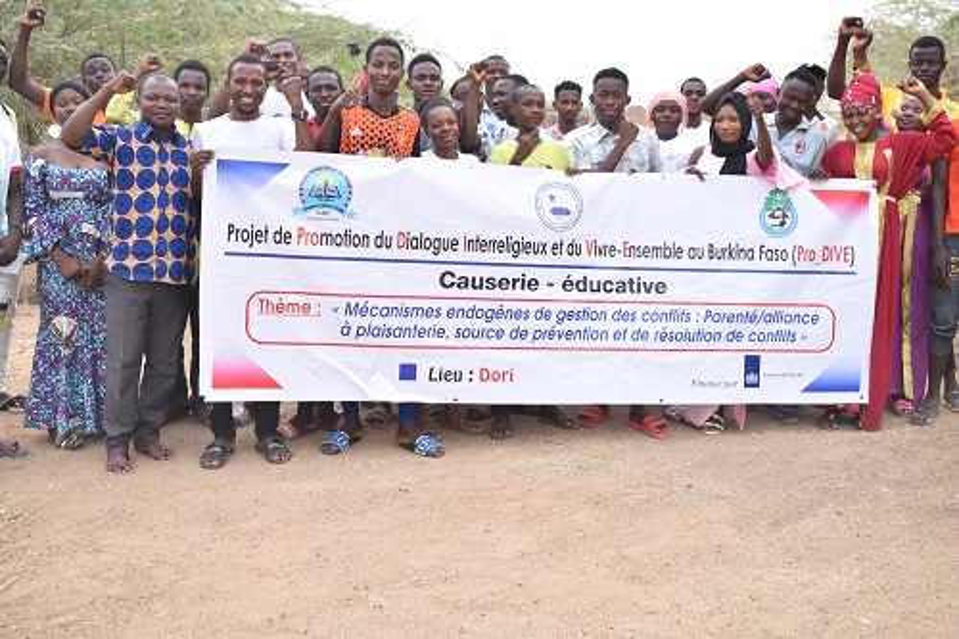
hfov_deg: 47.9
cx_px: 480
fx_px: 1078
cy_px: 320
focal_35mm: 40
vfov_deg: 33.0
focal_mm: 27
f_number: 5
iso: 100
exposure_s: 1/20
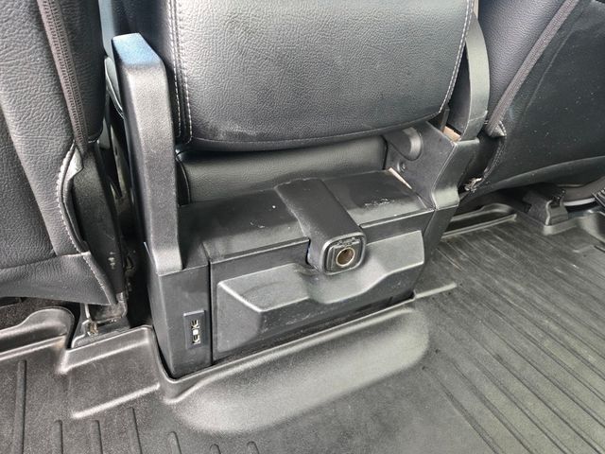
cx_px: 302
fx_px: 402
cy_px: 227
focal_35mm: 23
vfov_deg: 58.9
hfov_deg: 73.9
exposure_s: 1/120
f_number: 1.8
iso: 1000
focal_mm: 5.4
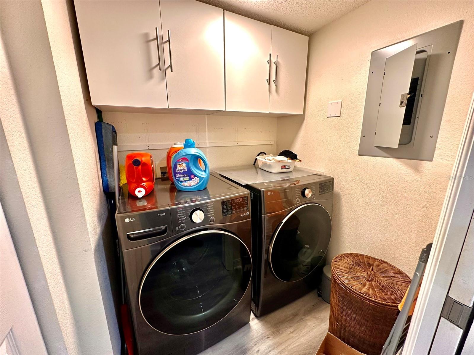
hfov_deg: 102.1
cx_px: 237
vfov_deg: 85.7
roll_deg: +0.0
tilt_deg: -13.4
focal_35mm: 14
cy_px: 178
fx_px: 192
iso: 160
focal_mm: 2.22
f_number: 2.2
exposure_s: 1/60
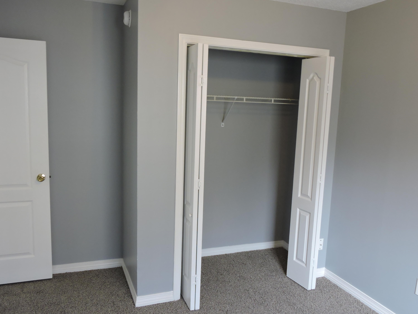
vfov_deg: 46.8
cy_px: 157
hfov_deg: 60.0
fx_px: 362
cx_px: 209
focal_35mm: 30
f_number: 3.5
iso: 280
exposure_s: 1/30
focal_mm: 5.4
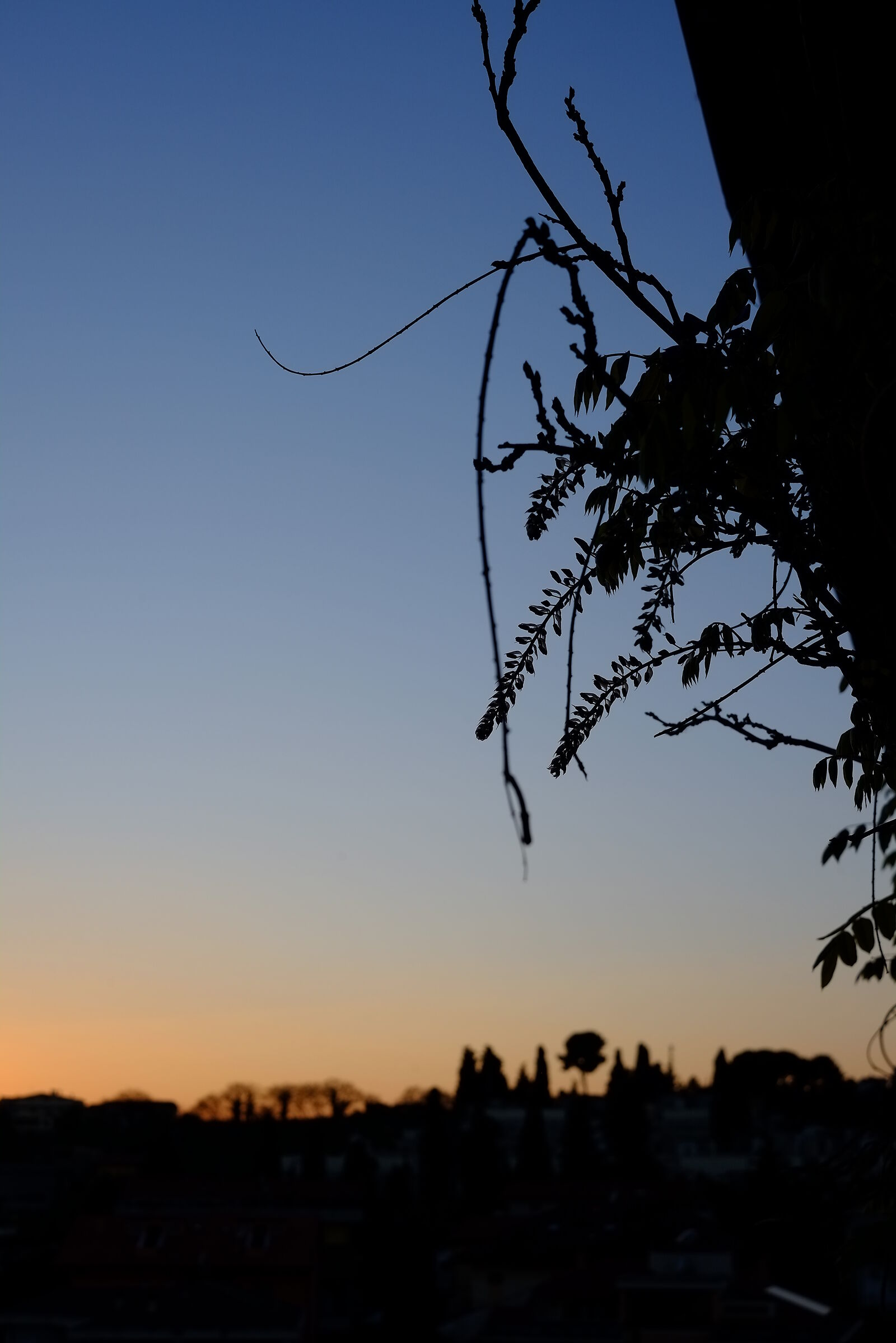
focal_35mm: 41
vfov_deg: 47.4
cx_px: 448
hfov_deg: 32.6
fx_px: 1531
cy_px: 672
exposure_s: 1/250
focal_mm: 27
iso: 200
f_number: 6.4
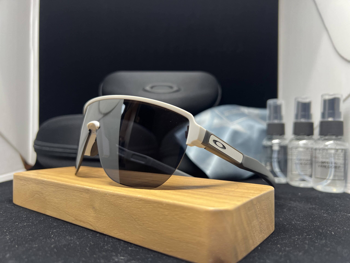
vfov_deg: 53.1
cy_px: 132
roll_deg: +0.6
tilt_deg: +1.8
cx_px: 175
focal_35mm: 26
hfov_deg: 67.3
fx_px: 263
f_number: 1.5
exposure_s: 1/100
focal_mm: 5.7
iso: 125
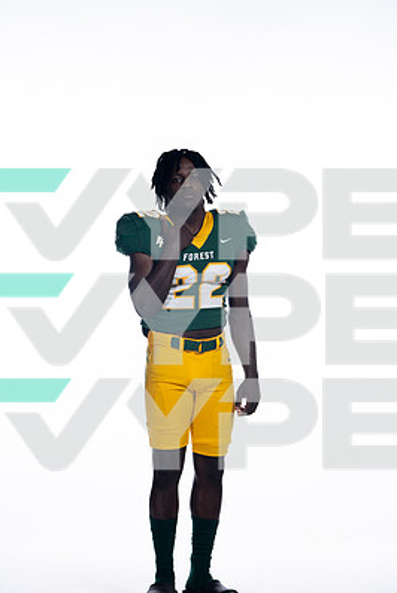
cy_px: 320
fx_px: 2014
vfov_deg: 16.8
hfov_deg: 11.3
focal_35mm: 122
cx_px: 204
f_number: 6.3
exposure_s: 1/250
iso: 400
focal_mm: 108
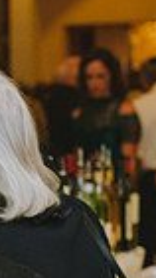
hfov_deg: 6.1
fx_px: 1431
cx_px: -134
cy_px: 269
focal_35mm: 194
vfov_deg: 11.0
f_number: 4
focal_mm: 45
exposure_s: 1/125
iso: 3200
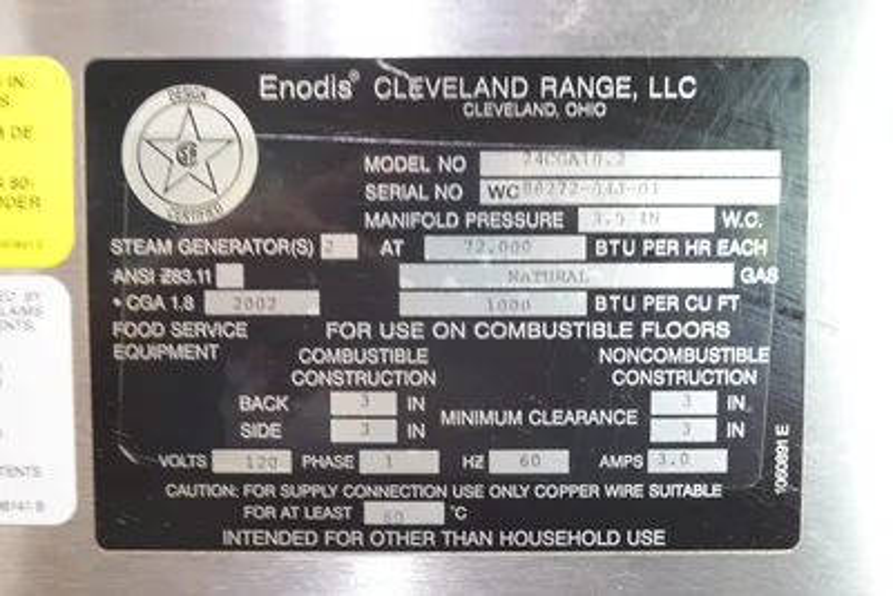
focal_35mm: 37
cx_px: 446
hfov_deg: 51.9
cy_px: 298
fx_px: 918
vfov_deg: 36.0
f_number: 3.5
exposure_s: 1/6
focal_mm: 13.84
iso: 320
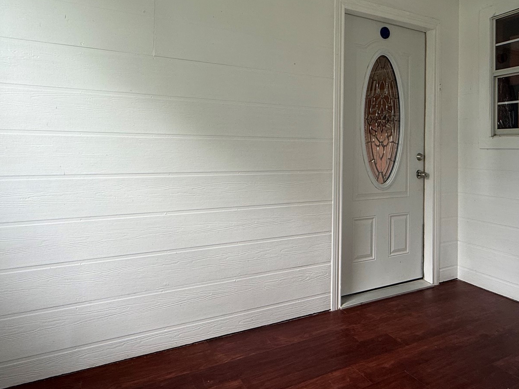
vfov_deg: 56.0
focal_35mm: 24
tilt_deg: +0.1
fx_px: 360
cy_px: 143
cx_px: 284
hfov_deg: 71.4
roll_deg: -1.0
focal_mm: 2.22
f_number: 2.2
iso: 80
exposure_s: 1/99
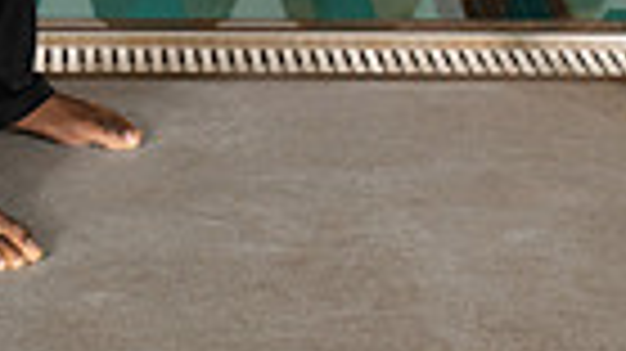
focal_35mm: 142
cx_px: 9
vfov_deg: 7.8
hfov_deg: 14.9
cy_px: -558
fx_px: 2356
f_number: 7.1
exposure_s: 1/250
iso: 800
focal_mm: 42
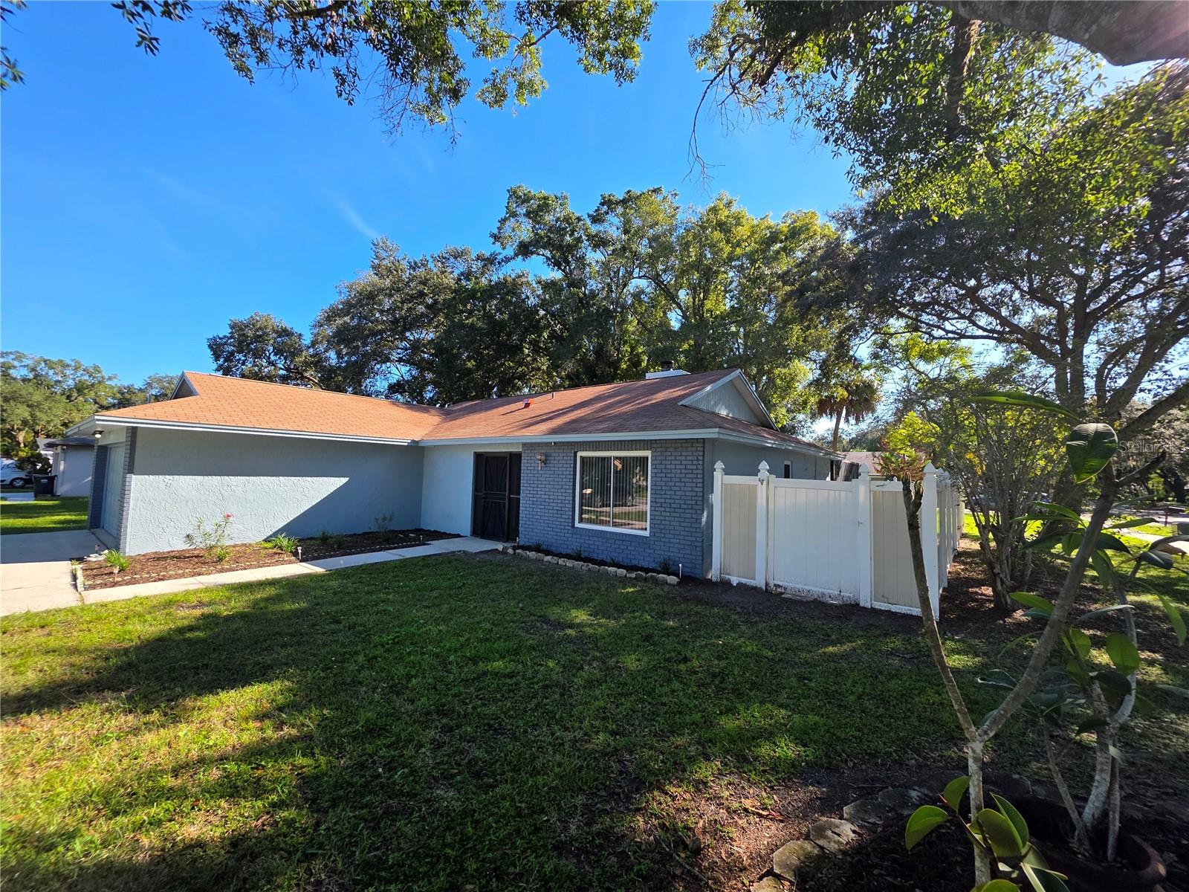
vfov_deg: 89.9
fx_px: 447
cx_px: 594
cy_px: 446
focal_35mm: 13
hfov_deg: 106.2
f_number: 1.9
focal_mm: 2.2
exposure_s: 1/758
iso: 40
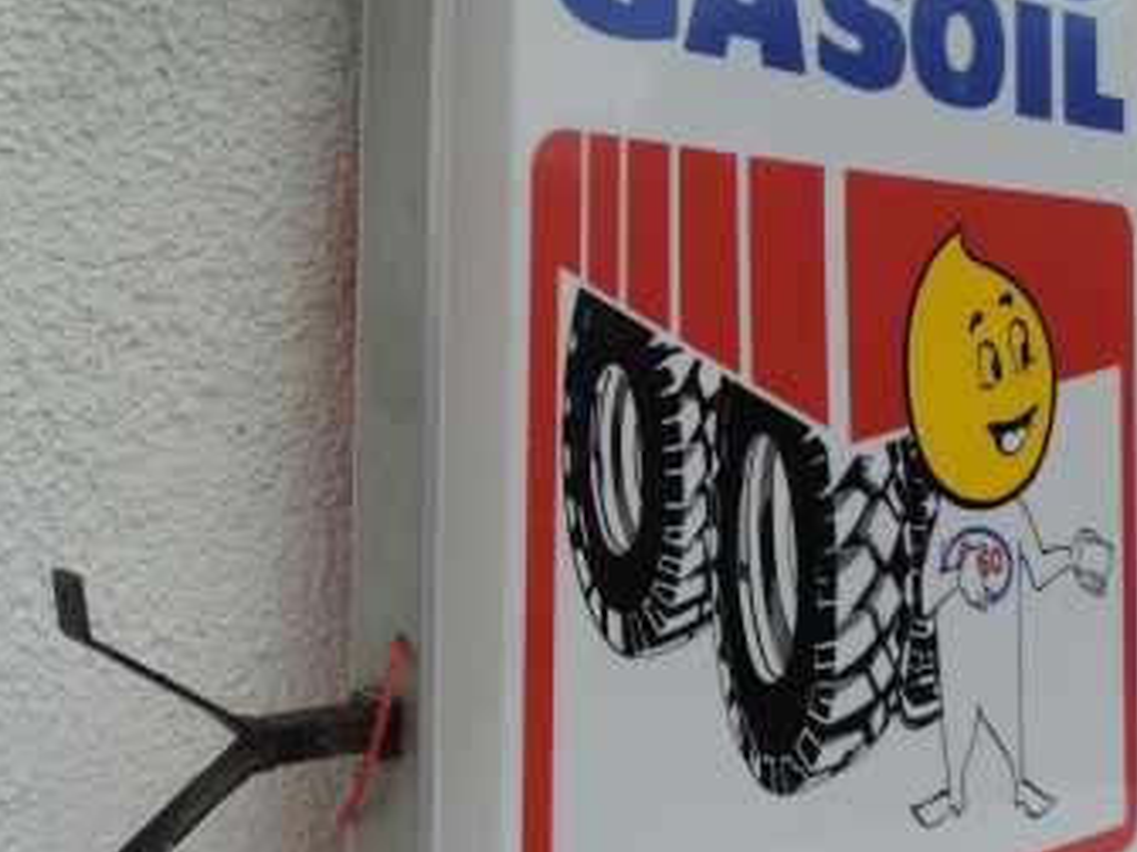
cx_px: 322
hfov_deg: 42.8
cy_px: 265
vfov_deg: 33.2
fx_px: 1412
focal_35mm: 43
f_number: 3
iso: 80
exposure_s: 1/320
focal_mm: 4.3
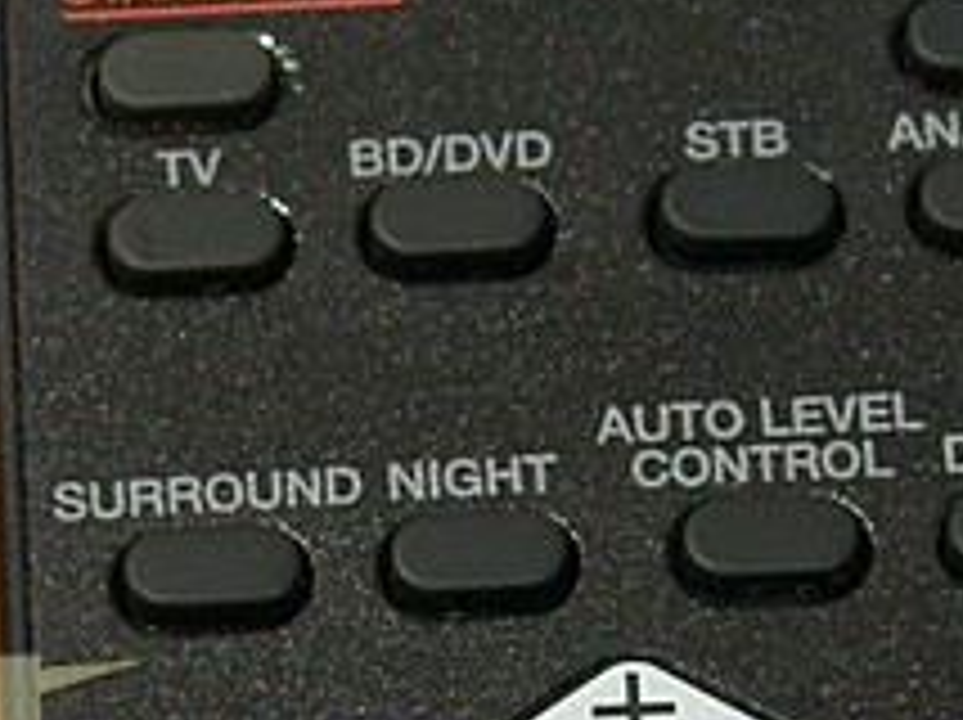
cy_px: 801
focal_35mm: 351
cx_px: 562
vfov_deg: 4.2
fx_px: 9754
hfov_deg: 5.7
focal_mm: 19.4
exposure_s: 1/80
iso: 50
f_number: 3.2
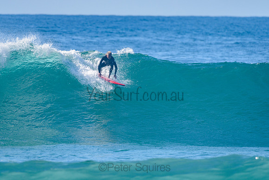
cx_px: 119
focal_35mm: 613
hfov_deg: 3.4
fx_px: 4580
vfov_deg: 2.2
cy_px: 75
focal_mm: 500
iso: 250
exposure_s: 1/2000
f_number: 5.6
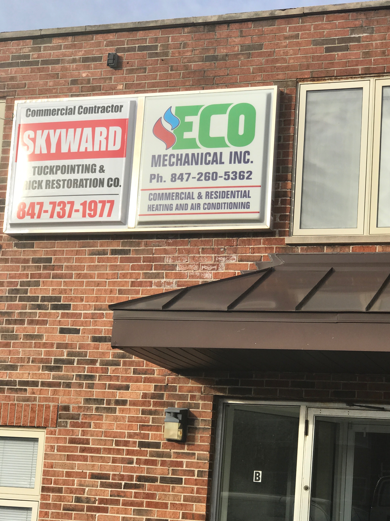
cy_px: 323
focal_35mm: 71
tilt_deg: +9.2
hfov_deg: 20.7
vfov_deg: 27.3
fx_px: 1066
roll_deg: -4.1
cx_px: 241
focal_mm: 6.6
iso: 20
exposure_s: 1/679
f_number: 2.8
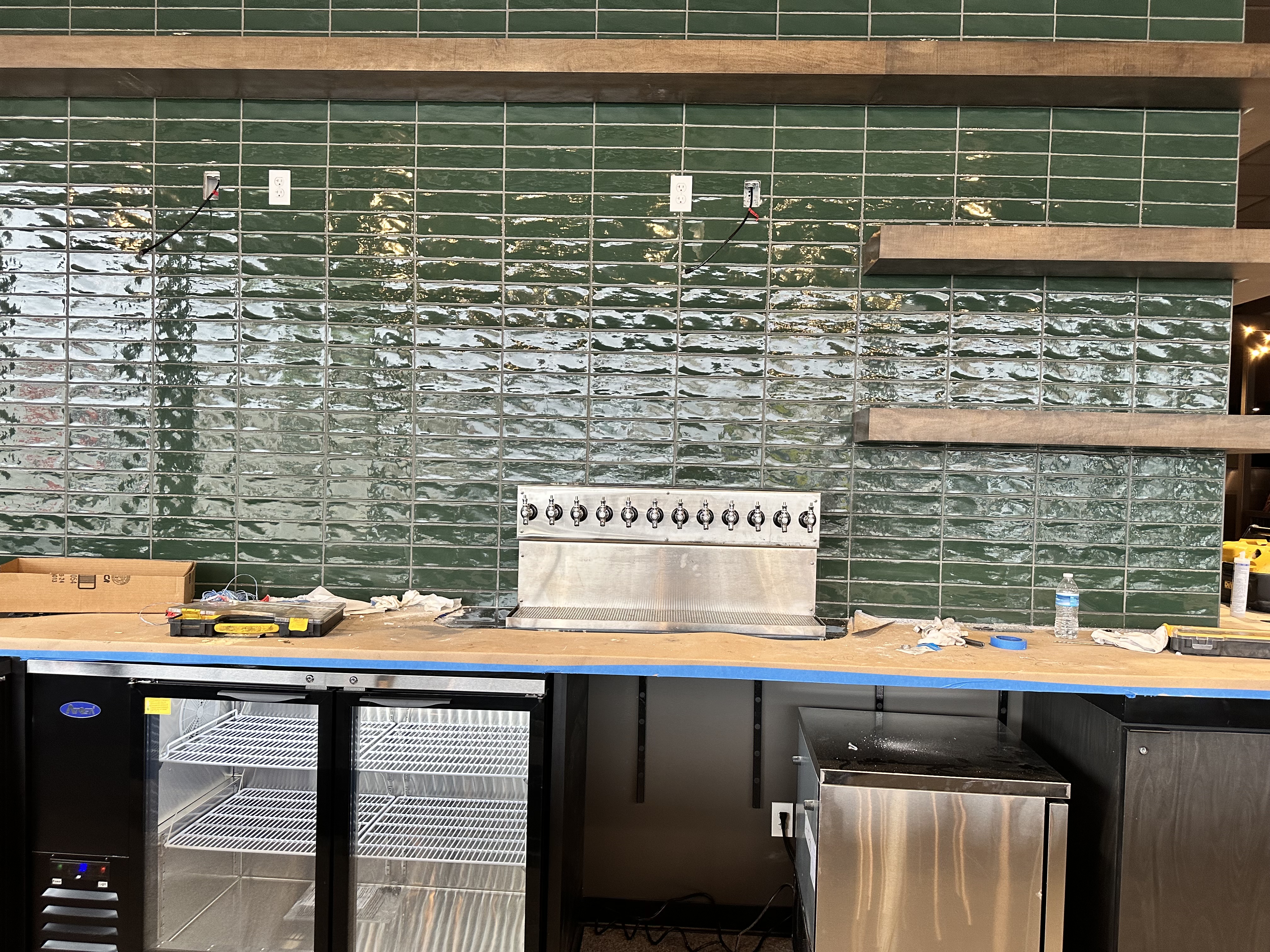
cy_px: 476
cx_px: 635
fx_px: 881
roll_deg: -1.5
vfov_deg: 56.8
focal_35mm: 24
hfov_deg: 71.6
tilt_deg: -2.9
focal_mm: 6.86
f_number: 1.78
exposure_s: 1/60
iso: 200
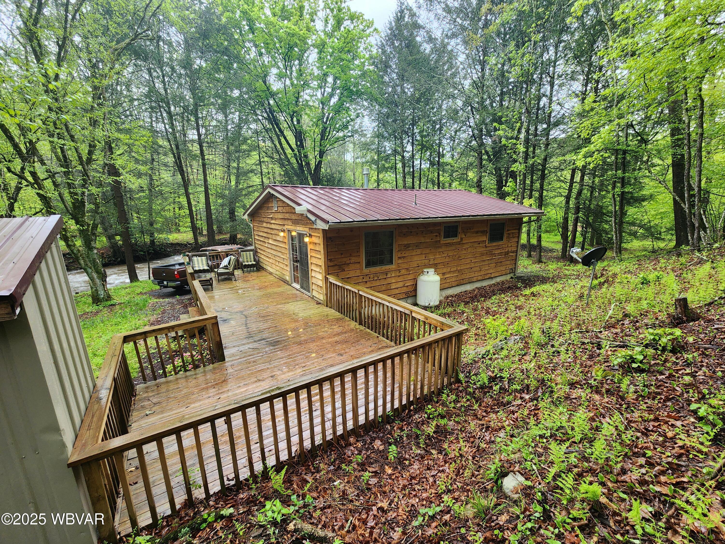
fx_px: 272
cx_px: 362
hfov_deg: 106.2
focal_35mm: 13
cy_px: 272
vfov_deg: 89.9
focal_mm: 2.2
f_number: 2.2
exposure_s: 1/60
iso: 125
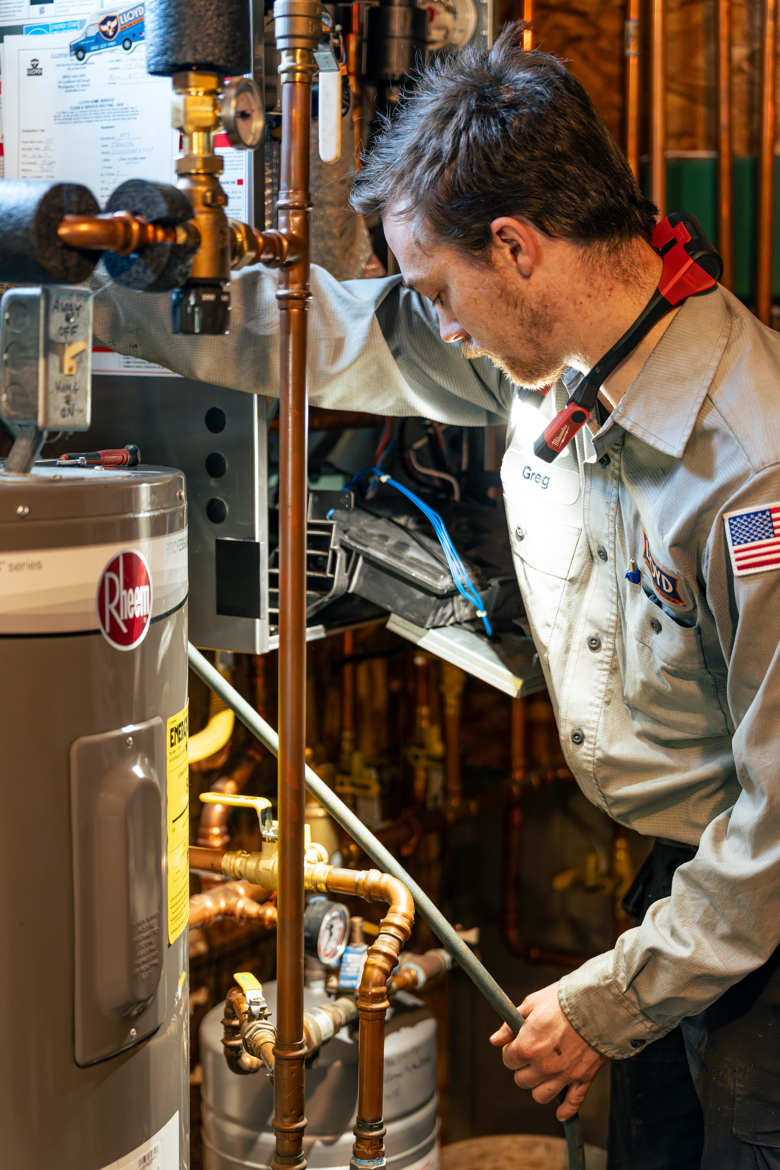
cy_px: 585
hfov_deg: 23.0
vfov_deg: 33.9
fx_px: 1921
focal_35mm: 59
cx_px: 390
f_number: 2.8
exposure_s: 1/125
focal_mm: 59.1
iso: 2000
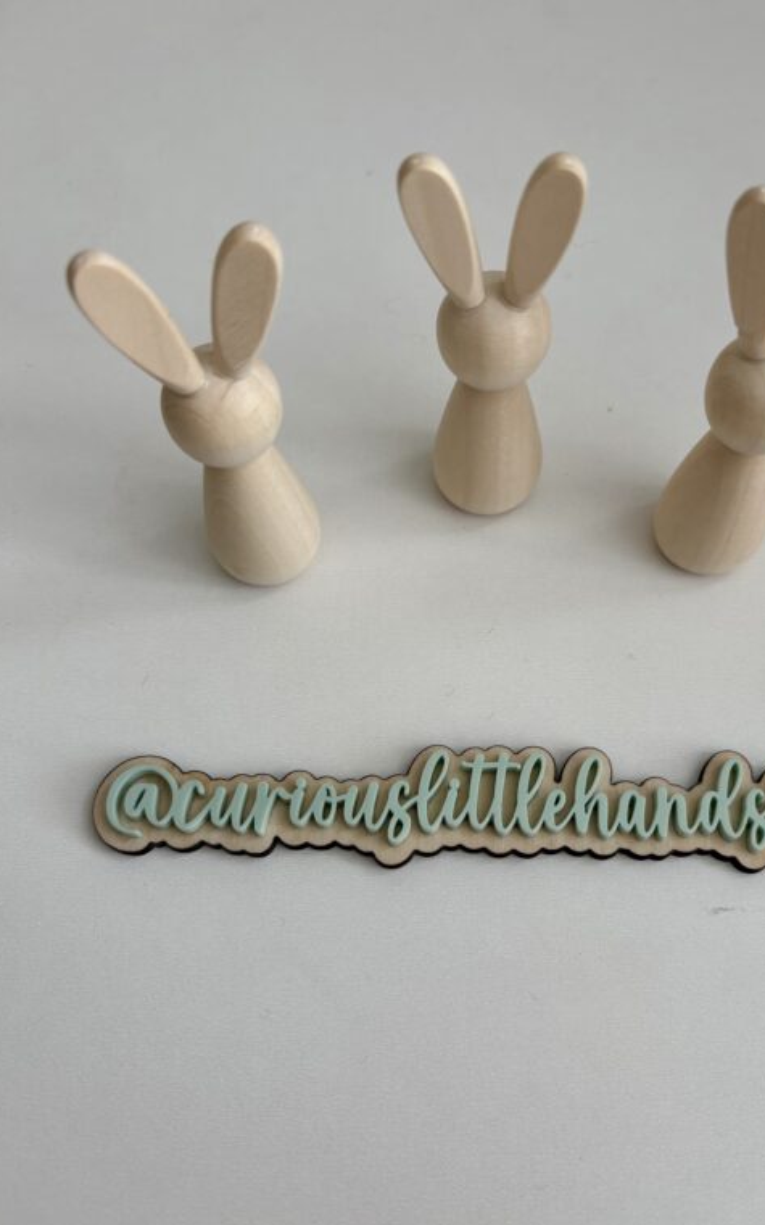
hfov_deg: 42.9
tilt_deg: -63.7
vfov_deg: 64.6
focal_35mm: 29
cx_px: 472
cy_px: 617
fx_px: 967
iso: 40
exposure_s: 1/121
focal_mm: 5.96
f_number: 1.6
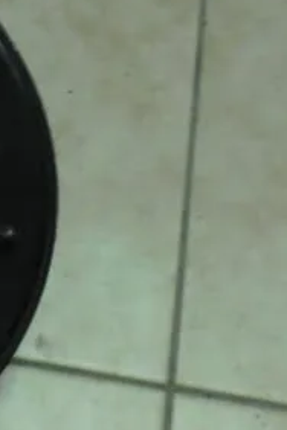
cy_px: 467
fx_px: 1220
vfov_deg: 19.2
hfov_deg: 12.6
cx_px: -171
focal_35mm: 102
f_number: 3.5
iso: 400
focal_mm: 4.9
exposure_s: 1/22
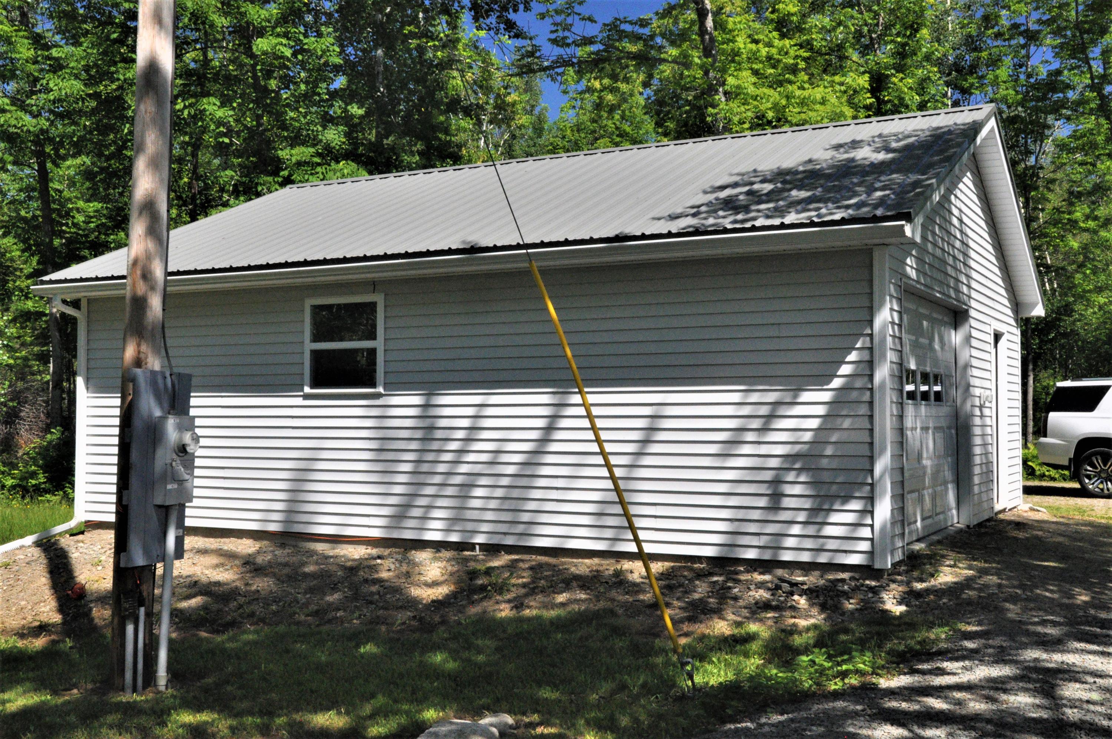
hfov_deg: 49.6
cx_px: 556
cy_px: 370
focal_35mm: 39
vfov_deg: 34.1
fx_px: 1203
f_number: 18
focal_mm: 26
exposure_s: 1/320
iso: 2000
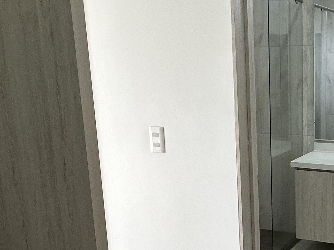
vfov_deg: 30.0
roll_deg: +0.3
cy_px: 172
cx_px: 300
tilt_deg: -11.4
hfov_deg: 37.1
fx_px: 463
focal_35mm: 48
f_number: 2.2
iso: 125
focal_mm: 2.22
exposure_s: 1/120
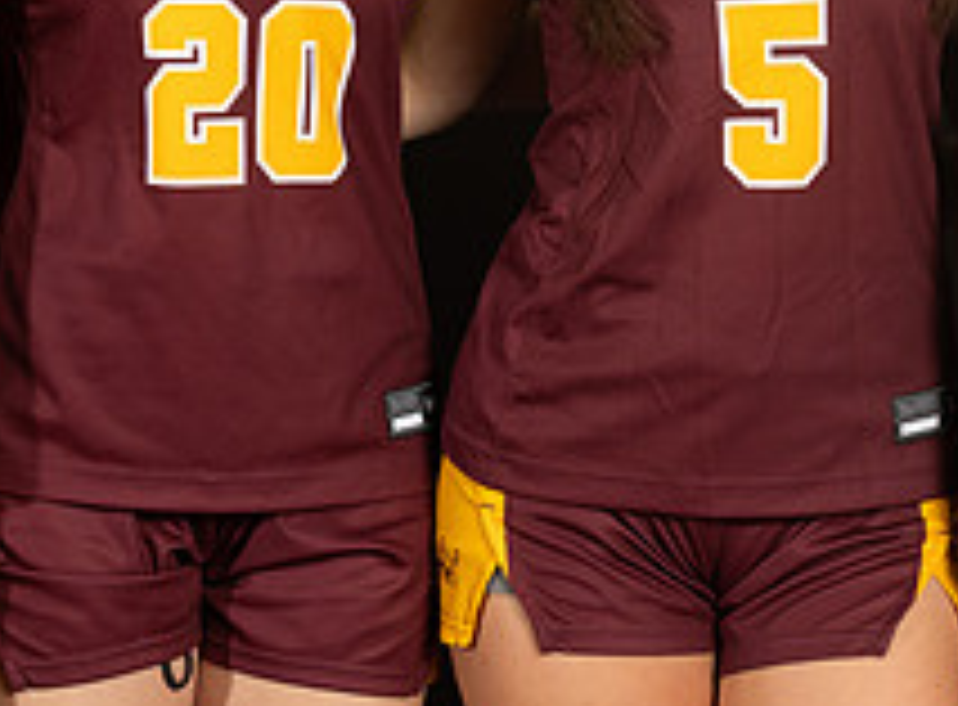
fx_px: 9572
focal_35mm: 348
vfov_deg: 4.2
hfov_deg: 5.7
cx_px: 622
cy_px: -11
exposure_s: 1/200
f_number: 8
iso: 200
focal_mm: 110
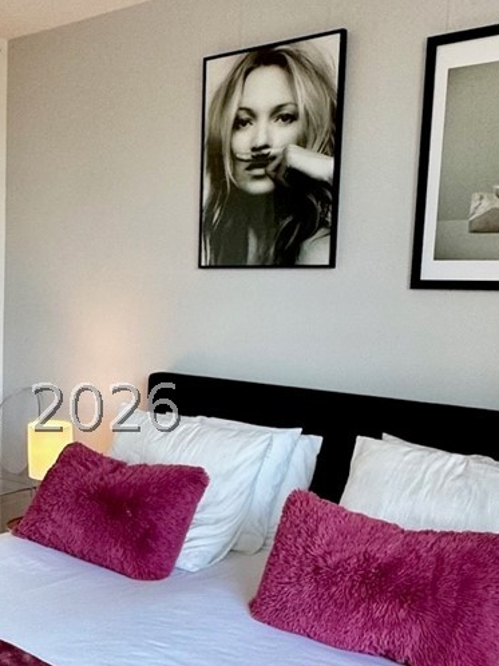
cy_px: 408
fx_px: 866
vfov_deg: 41.8
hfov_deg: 31.4
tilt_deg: -7.9
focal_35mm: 45
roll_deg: -1.4
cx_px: 102
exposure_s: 1/120
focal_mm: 2.22
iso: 125
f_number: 2.2
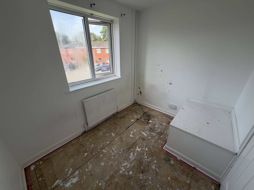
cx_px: 127
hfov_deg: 102.1
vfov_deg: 85.7
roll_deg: +1.2
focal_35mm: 14
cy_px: 95
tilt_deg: -22.6
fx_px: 103
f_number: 2.2
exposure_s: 1/163
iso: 40
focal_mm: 2.22
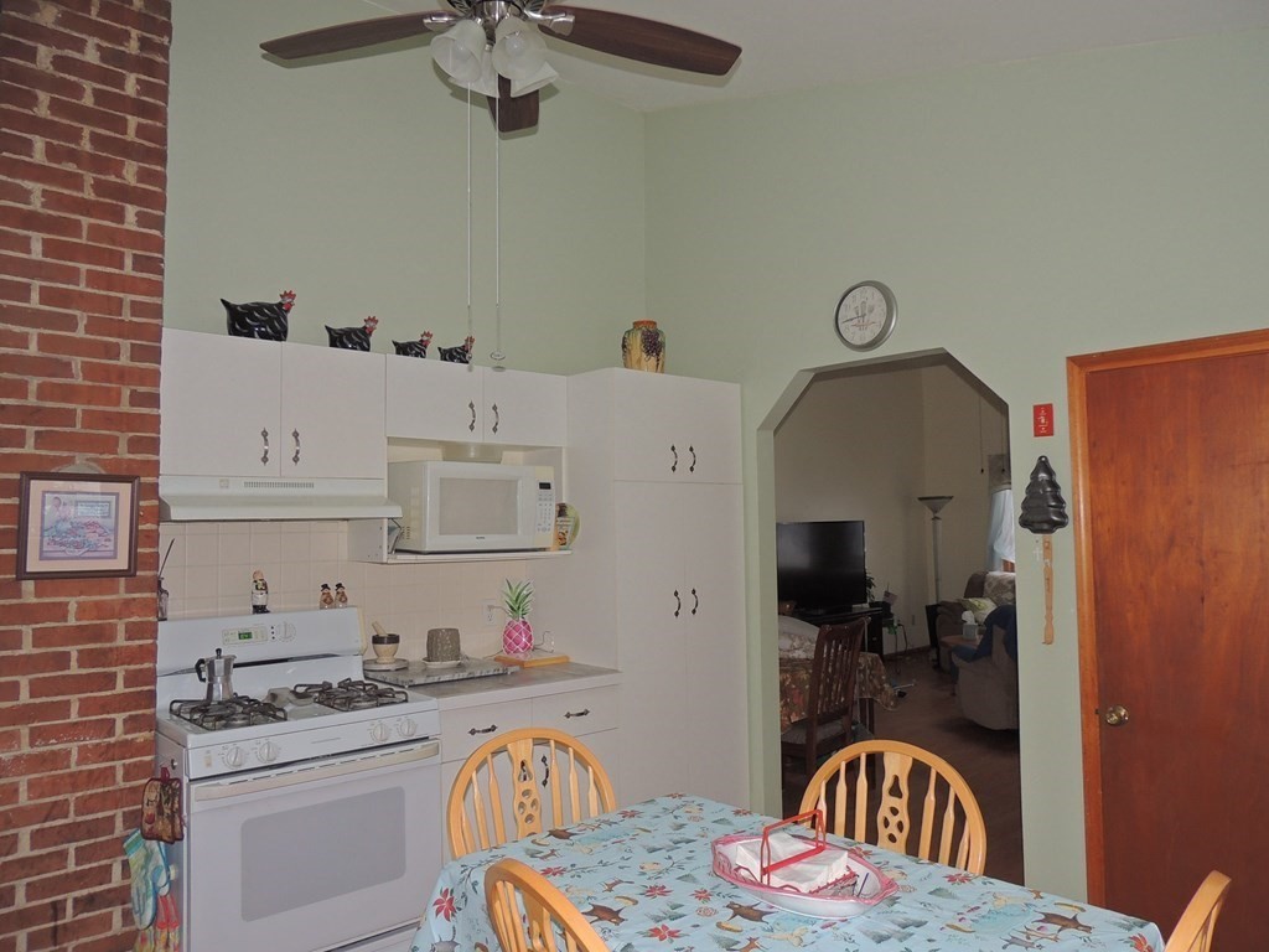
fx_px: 880
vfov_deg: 56.8
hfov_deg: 71.6
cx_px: 634
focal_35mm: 24
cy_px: 476
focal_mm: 4.3
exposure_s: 1/30
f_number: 3
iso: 200
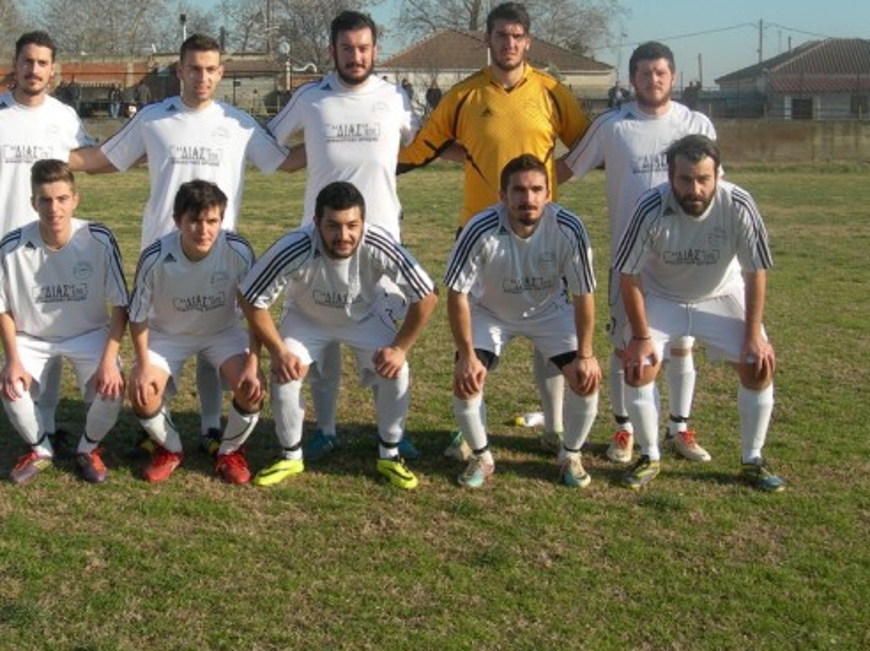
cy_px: 249
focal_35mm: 55
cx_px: 336
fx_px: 1381
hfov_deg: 34.8
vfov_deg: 26.4
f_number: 4.9
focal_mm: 8.5
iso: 50
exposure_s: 1/435
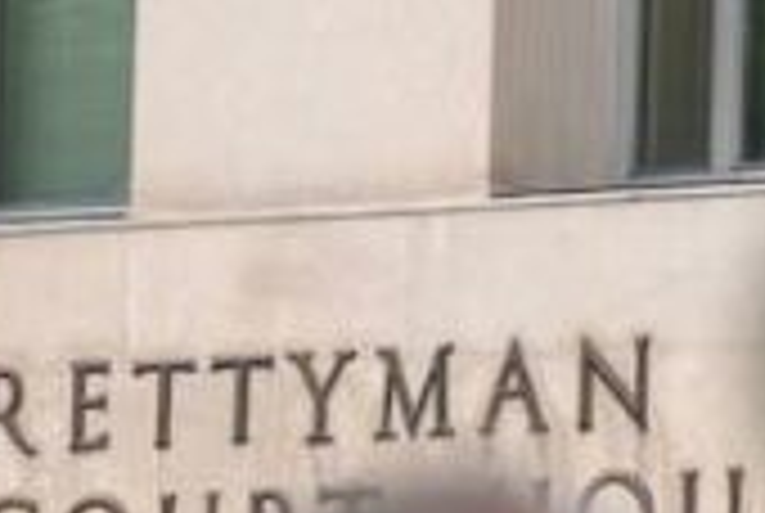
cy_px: 1285
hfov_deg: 2.8
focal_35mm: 747
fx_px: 15901
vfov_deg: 1.8
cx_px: 360
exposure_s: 1/1250
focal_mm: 148
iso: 400
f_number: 3.5
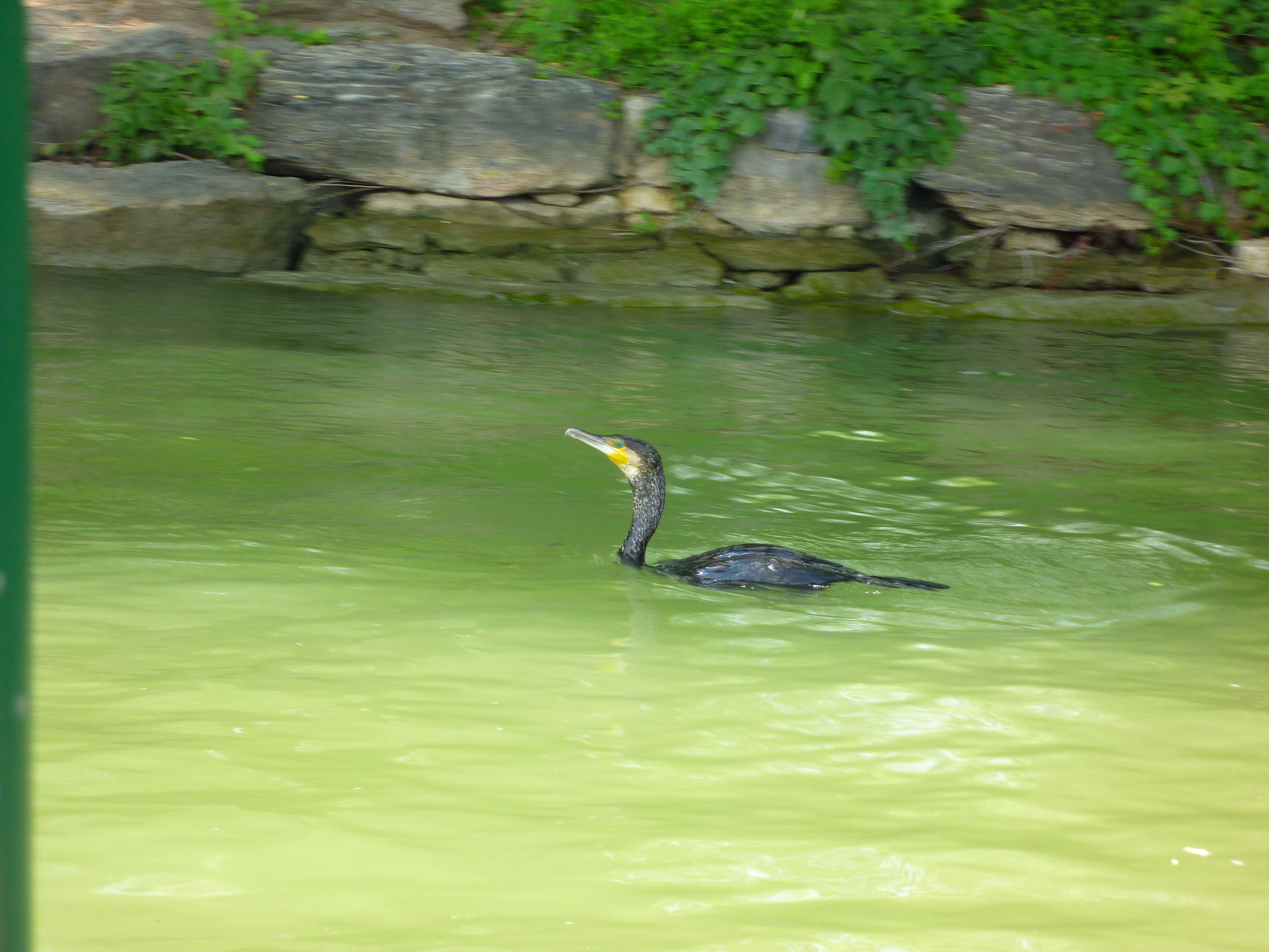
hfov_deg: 15.8
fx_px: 4582
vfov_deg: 11.9
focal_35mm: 125
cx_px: 634
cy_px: 476
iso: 80
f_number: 5.9
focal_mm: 22.5
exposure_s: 1/50
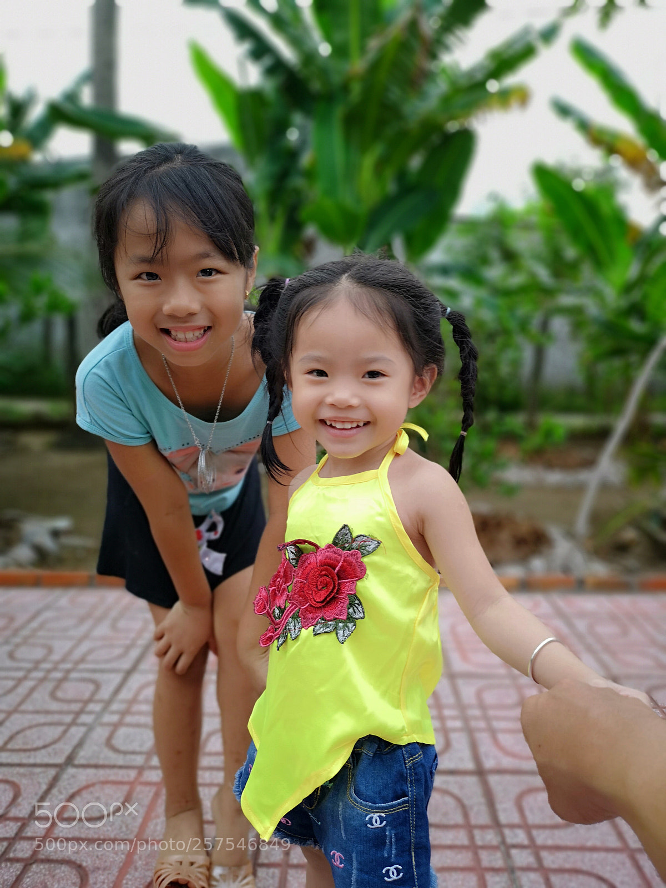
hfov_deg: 51.4
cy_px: 444
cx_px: 333
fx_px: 693
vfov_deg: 65.3
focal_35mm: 27
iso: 50
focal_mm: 3.95
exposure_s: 1/132
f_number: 1.8
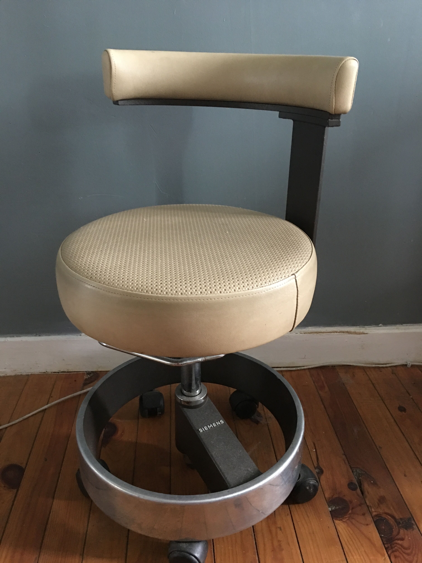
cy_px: 282
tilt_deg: -25.0
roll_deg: -2.7
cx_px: 211
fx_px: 471
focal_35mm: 29
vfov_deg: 61.7
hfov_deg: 48.2
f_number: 2.2
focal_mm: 4.15
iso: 100
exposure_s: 1/4
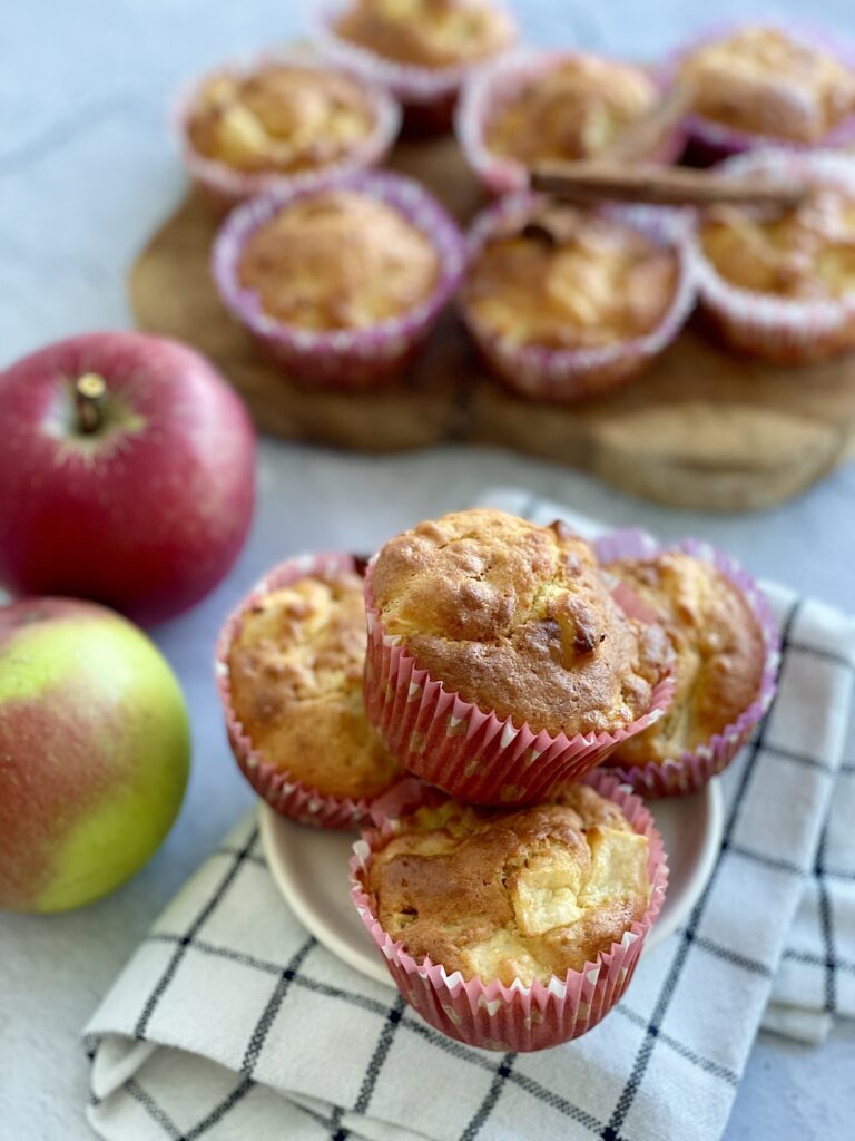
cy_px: 570
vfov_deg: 36.8
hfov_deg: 28.0
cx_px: 428
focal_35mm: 52
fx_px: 1713
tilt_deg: -51.0
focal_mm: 6
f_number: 2
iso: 100
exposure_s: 1/122
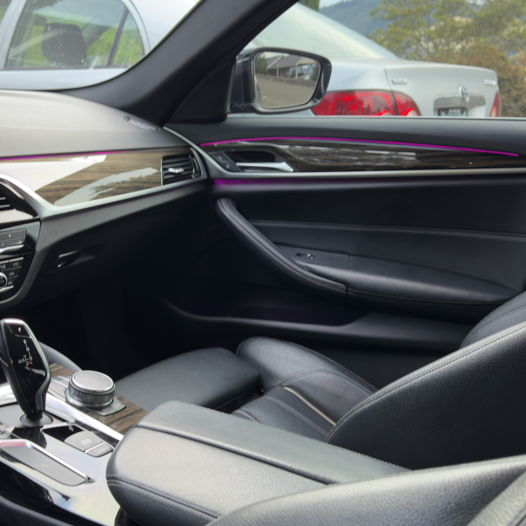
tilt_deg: -15.2
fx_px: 791
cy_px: 250
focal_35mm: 46
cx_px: 153
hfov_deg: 36.2
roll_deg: +1.4
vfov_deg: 36.8
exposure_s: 1/49
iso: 100
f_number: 1.78
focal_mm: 6.76
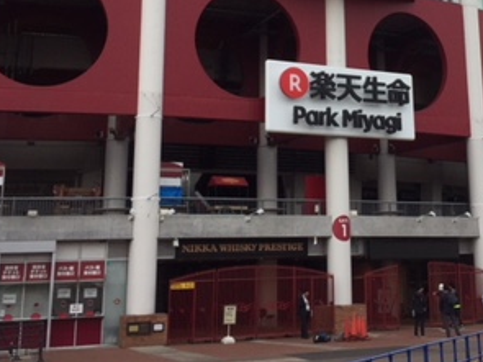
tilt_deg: +14.9
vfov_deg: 22.6
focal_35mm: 63
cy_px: 23
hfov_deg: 30.3
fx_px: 879
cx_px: 349
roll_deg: +2.1
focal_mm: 4.15
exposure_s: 1/719
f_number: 2.2
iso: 32
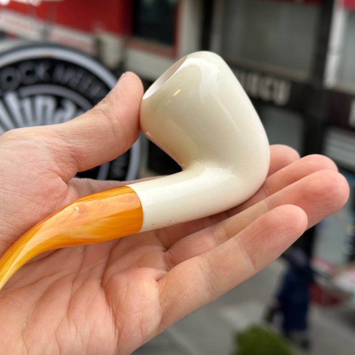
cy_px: 177
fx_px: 661
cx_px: 121
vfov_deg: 30.0
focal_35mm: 57
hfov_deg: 29.9
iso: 50
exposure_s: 1/183
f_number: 1.78
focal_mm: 6.86
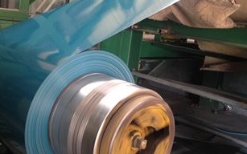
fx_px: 350
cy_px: 67
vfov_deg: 24.9
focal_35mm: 52
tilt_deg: -9.3
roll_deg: -6.1
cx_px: 121
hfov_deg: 38.9
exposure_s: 1/20
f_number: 2.4
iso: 160
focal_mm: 4.28
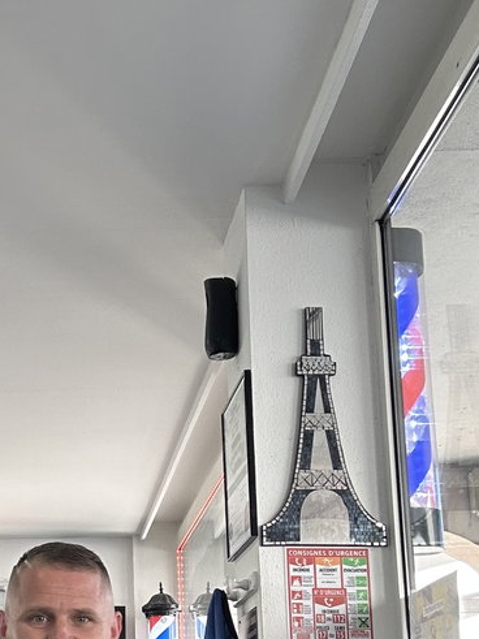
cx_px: 27
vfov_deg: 32.0
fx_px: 1052
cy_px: 586
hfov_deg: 24.7
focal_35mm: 57
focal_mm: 2.69
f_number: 1.9
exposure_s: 1/121
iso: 50
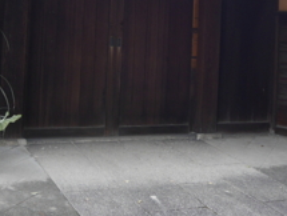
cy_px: 11
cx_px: 159
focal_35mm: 67
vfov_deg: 21.4
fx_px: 556
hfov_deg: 28.9
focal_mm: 12
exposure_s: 1/60
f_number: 3.5
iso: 250
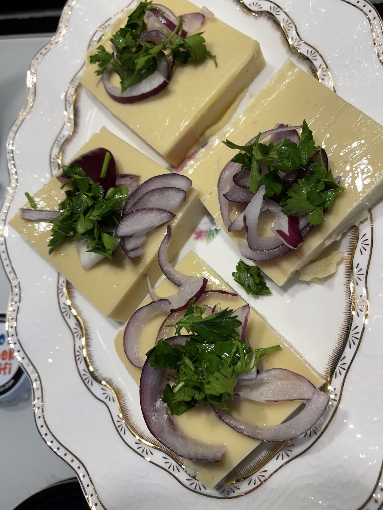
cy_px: 255
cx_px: 192
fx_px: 384
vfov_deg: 67.3
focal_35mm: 26
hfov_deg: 53.1
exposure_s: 1/100
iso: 80
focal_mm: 5.1
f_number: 1.6
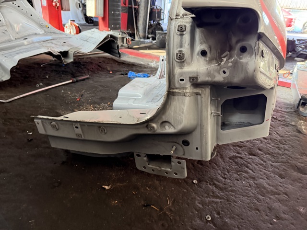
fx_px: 213
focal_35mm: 24
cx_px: 154
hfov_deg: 71.6
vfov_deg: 56.8
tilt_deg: -25.2
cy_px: 115
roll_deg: -4.4
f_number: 1.78
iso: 640
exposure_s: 1/60
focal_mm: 6.76
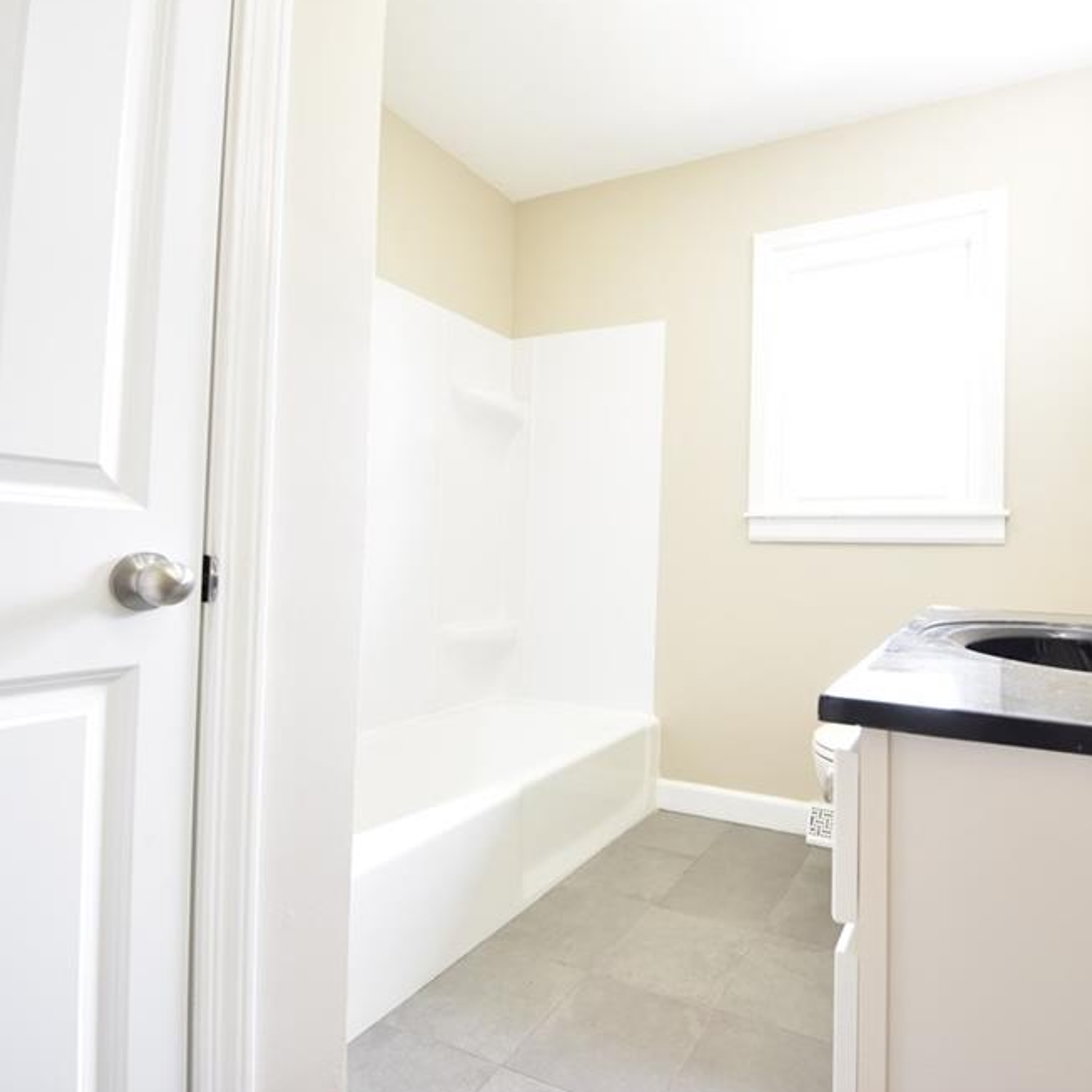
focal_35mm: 17
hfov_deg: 82.0
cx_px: 697
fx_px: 607
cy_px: 534
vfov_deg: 84.0
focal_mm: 8.5
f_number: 4.5
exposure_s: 1/20
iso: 800
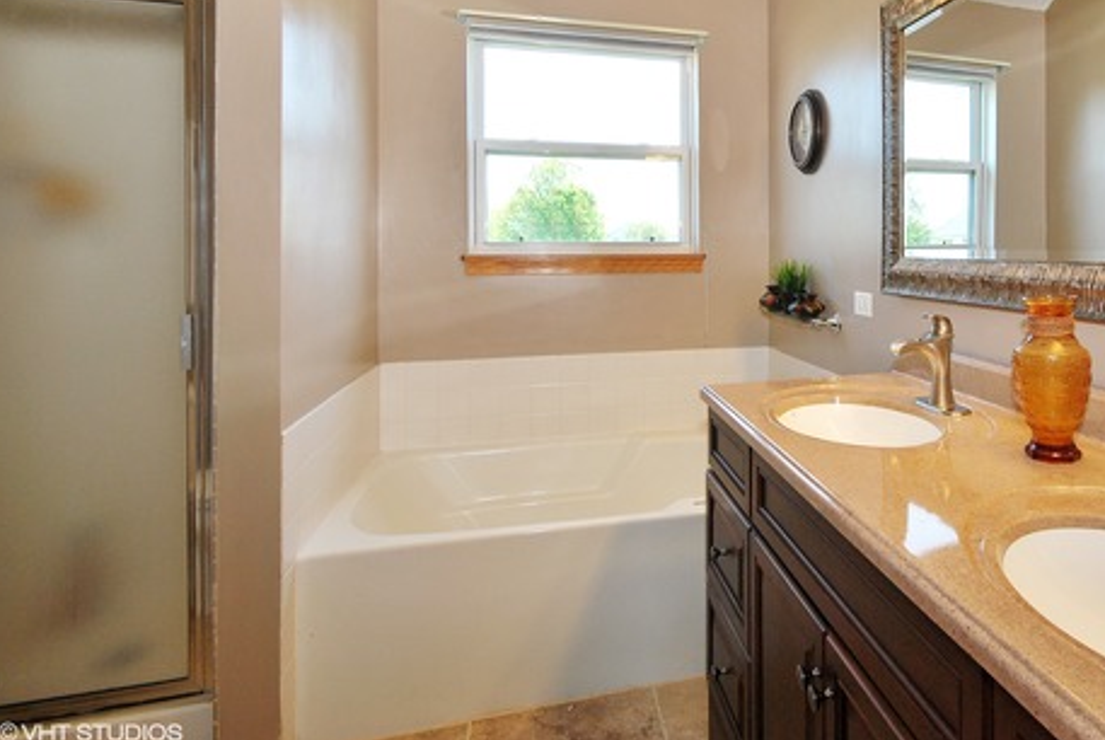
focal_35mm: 21
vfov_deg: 58.0
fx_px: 645
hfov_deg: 77.7
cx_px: 762
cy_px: 232
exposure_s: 1/40
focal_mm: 10
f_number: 9
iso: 200
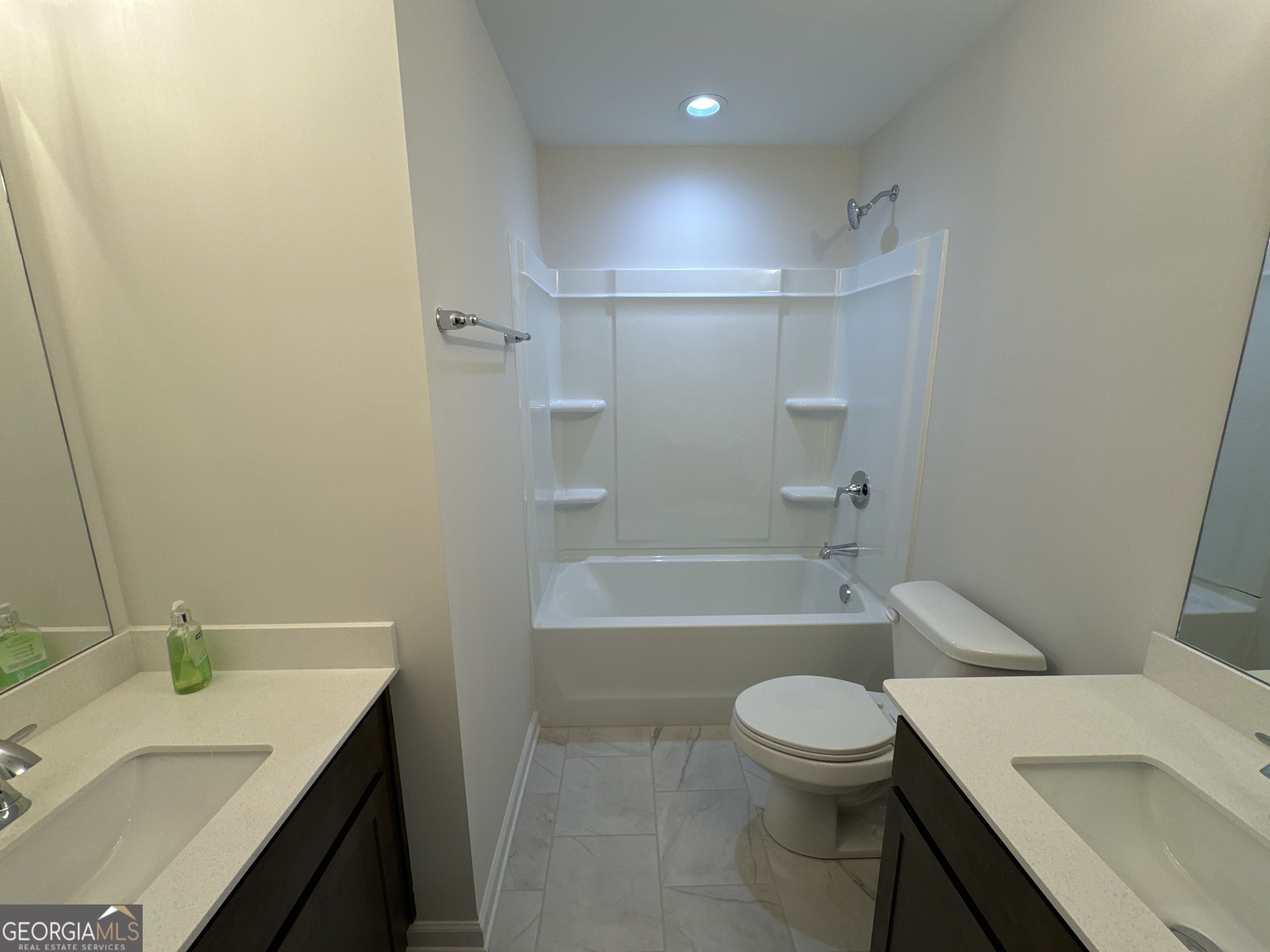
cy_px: 476
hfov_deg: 102.1
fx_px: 514
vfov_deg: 85.7
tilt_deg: -12.2
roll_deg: +0.6
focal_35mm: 14
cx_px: 635
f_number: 2.2
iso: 64
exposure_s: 1/120
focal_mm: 2.22
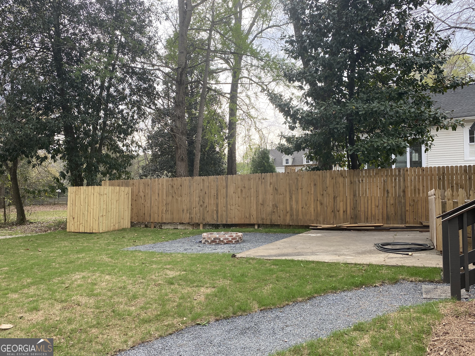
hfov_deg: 67.3
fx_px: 357
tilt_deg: +3.0
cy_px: 178
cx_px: 238
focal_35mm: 26
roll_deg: -1.1
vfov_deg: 53.1
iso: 32
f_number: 1.8
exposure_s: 1/711
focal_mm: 4.25
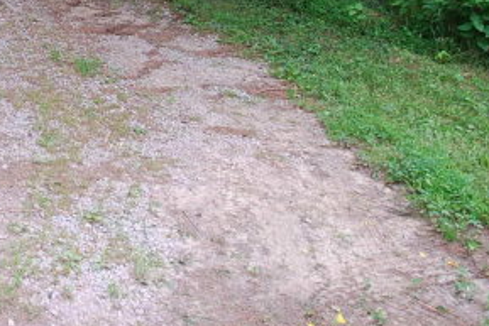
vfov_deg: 26.6
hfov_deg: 37.1
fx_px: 607
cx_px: -45
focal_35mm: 45
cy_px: -69
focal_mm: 11.5
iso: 200
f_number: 4
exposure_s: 1/60
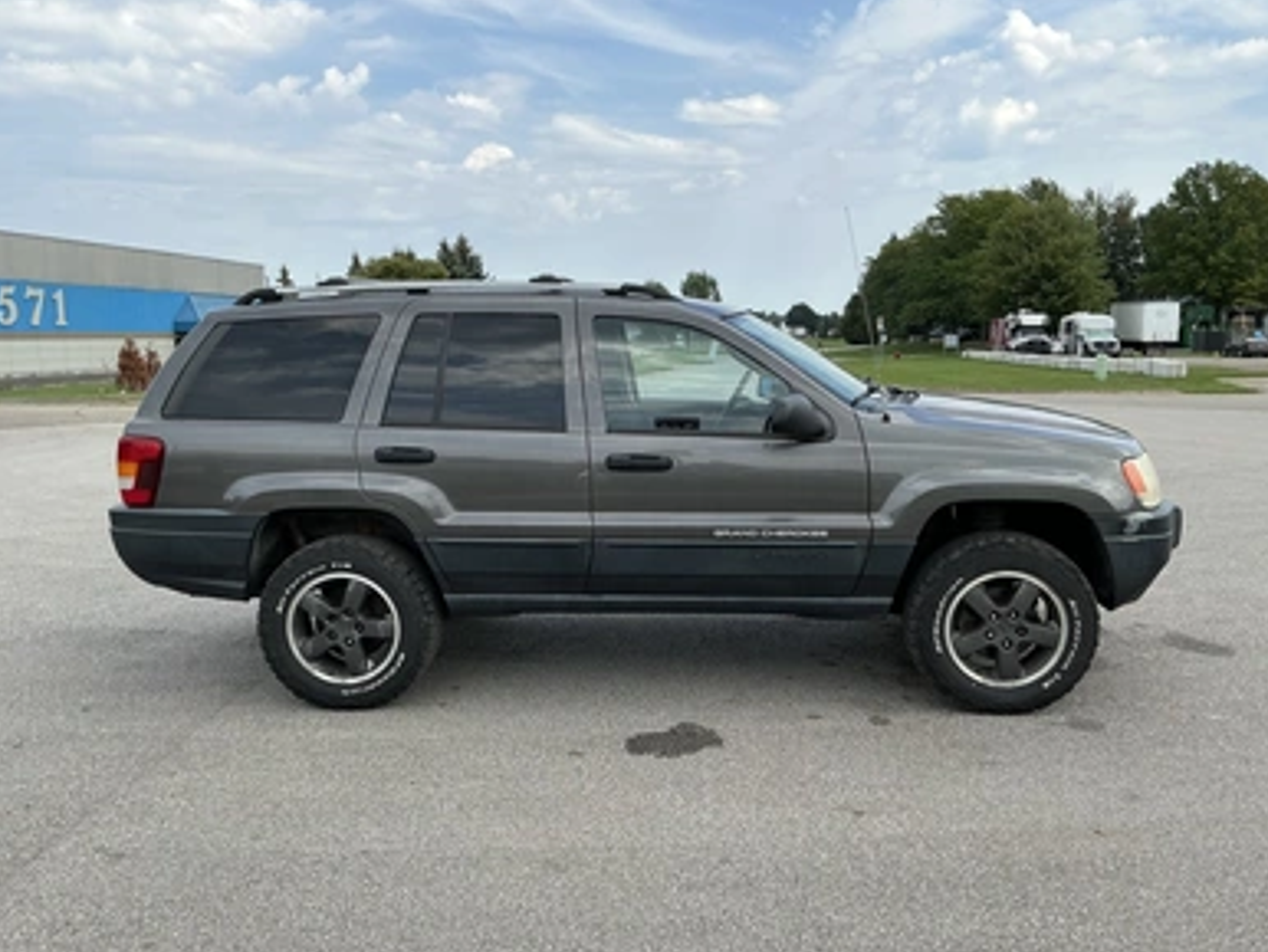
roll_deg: +1.4
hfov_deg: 61.6
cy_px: 483
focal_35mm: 29
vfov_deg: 48.3
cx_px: 644
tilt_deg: -4.5
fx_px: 1063
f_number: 1.8
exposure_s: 1/1279
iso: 25
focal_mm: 3
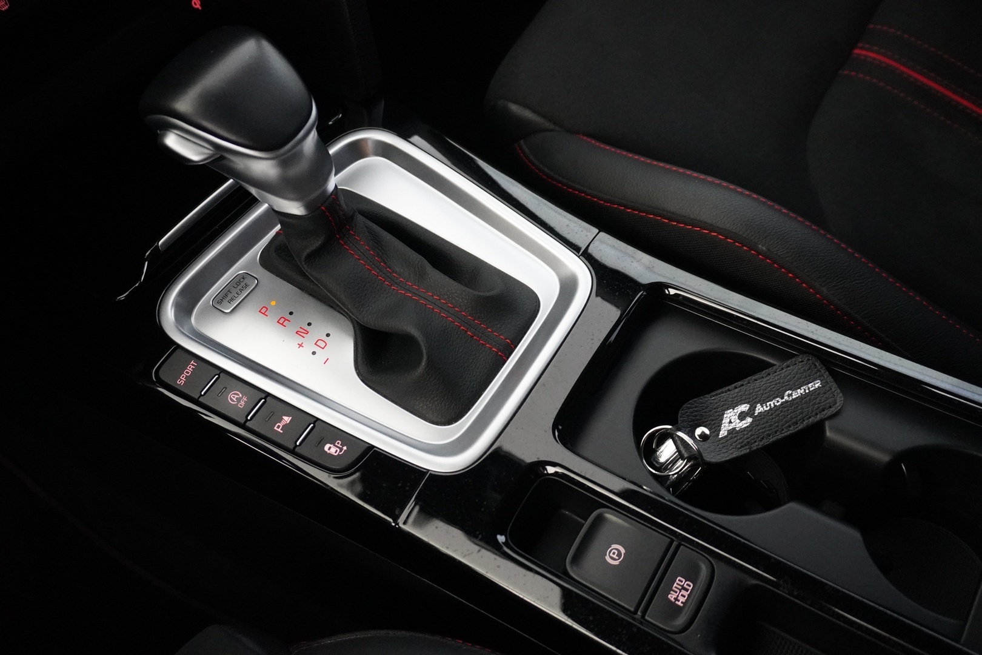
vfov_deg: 41.7
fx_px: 859
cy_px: 328
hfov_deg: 59.5
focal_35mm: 32
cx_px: 491
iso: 6400
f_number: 4
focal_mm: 21
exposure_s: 1/60
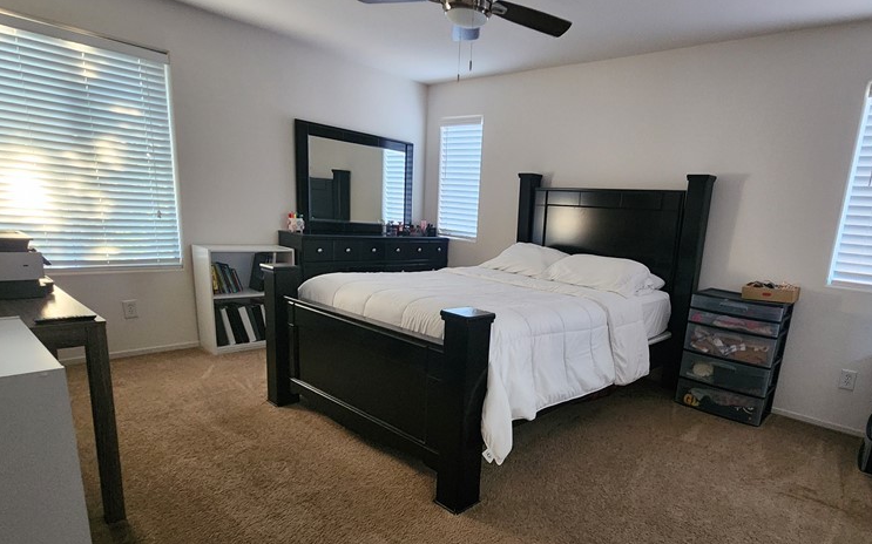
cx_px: 522
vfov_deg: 61.6
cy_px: 331
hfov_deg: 86.9
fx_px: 451
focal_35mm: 19
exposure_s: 1/30
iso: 640
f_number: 2.2
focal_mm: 2.2
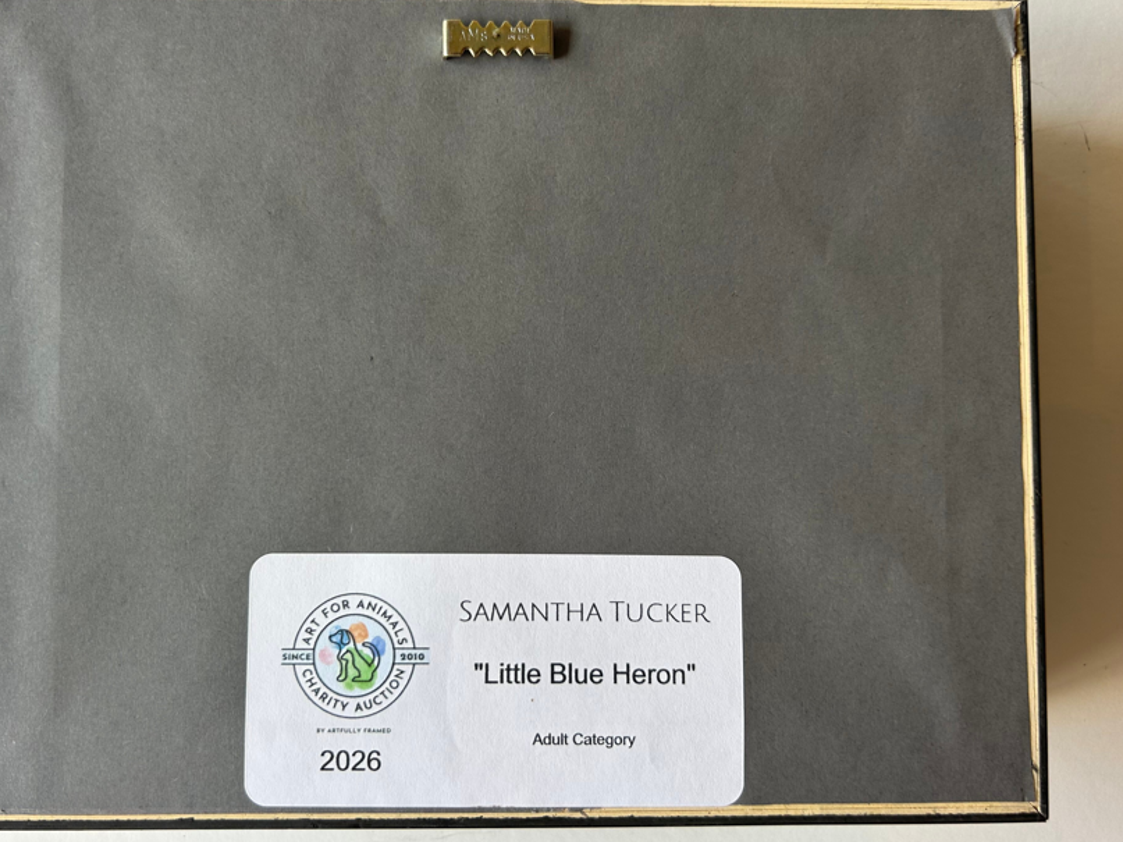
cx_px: 505
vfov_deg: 48.2
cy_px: 427
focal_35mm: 29
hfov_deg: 61.5
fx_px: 941
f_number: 1.5
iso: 64
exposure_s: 1/120
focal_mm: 5.7
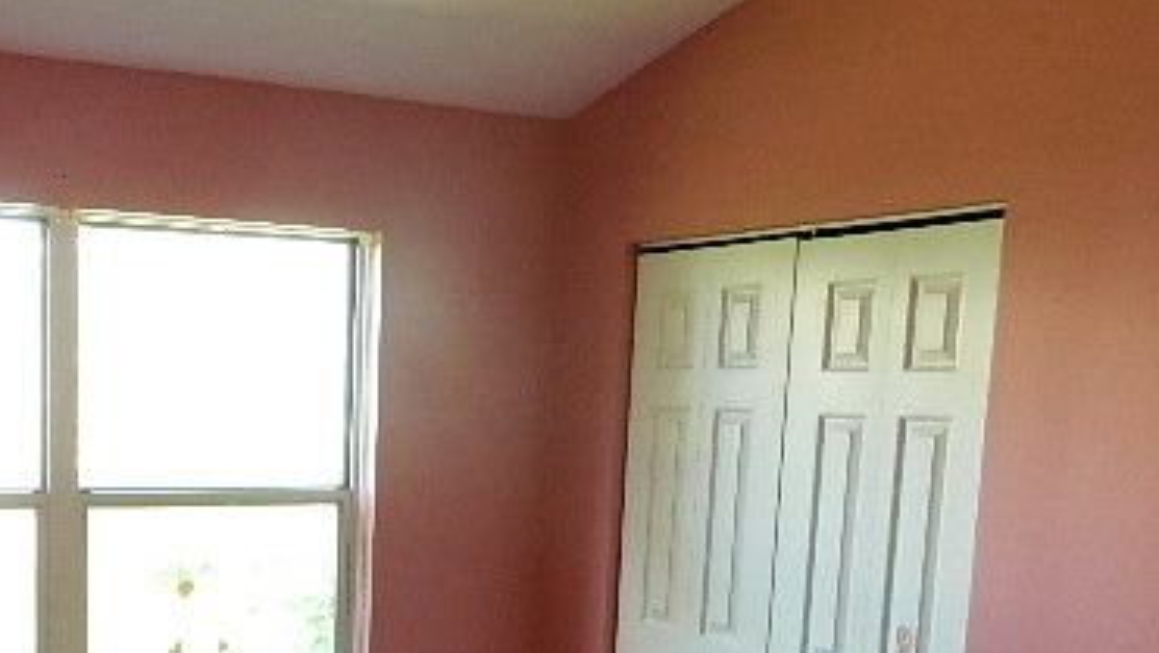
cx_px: 269
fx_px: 1445
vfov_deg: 24.5
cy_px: 619
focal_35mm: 47
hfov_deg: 42.2
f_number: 3.1
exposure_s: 1/60
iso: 400
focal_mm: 4.5
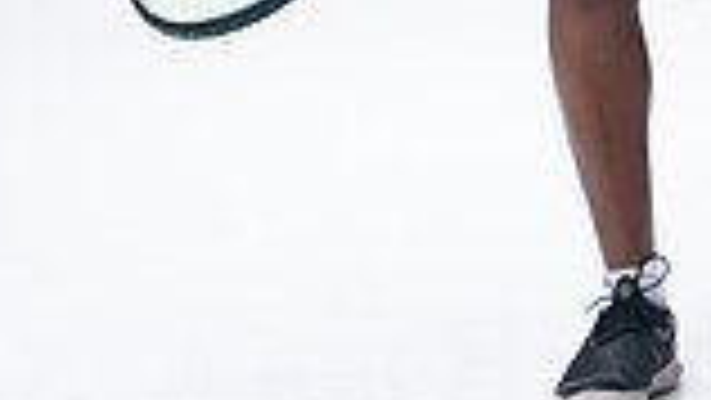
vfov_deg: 5.0
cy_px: -539
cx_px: 418
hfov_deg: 9.0
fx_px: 4507
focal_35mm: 239
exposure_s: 1/250
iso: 200
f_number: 5.6
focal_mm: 80
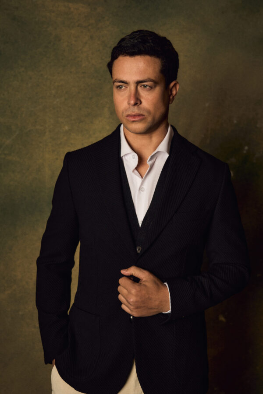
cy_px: 197
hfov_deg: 27.0
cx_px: 132
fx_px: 548
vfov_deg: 39.6
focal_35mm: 50
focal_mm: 50
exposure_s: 1/125
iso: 320
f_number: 4
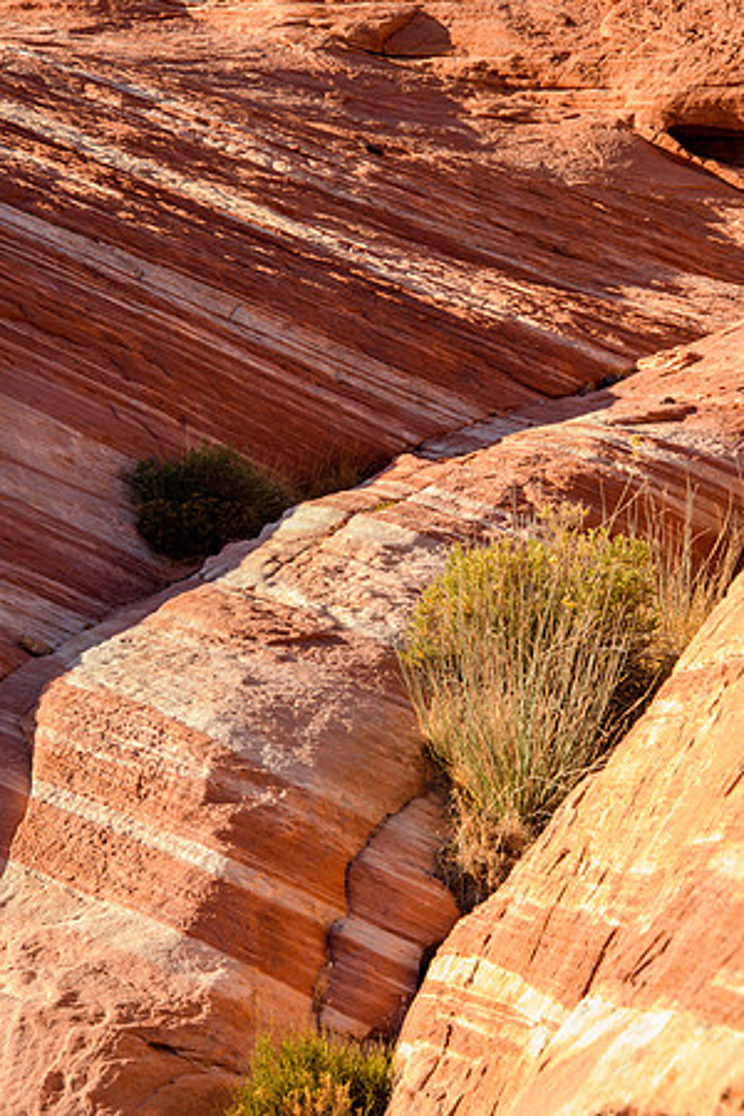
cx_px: 372
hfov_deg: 6.8
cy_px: 558
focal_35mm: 202
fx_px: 6277
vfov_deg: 10.2
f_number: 11
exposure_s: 1/15
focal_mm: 135
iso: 200
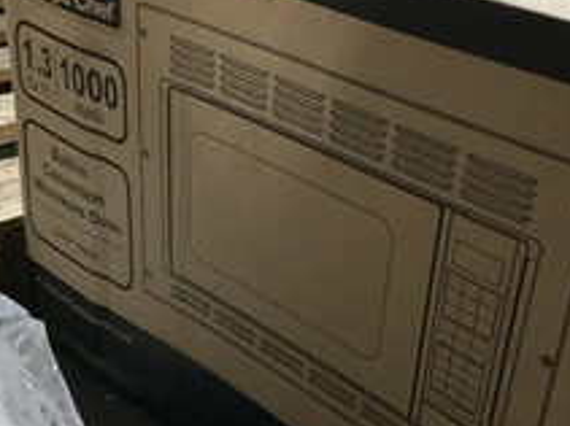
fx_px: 905
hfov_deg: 34.8
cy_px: 235
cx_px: 343
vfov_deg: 26.5
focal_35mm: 55
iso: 500
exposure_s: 1/20
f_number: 1.8
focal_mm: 3
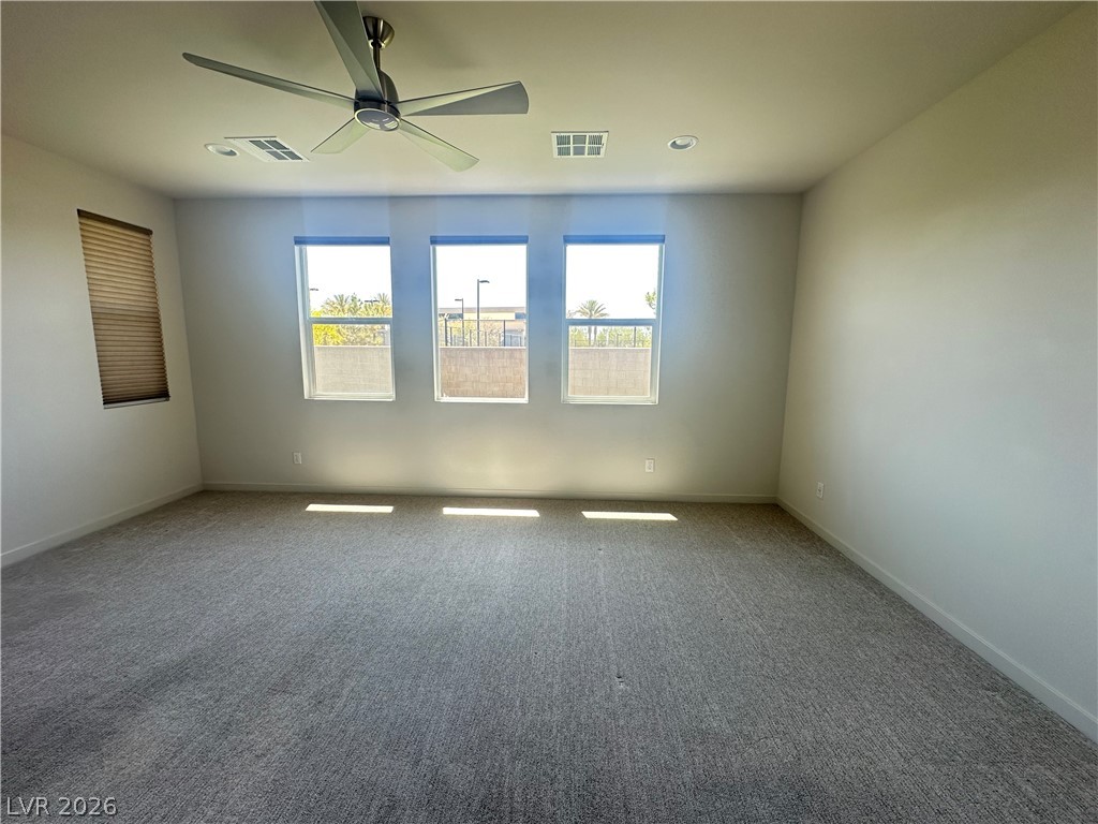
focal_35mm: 14
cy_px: 412
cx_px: 549
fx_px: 444
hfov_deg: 102.1
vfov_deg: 85.7
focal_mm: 2.22
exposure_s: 1/99
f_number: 2.2
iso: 80
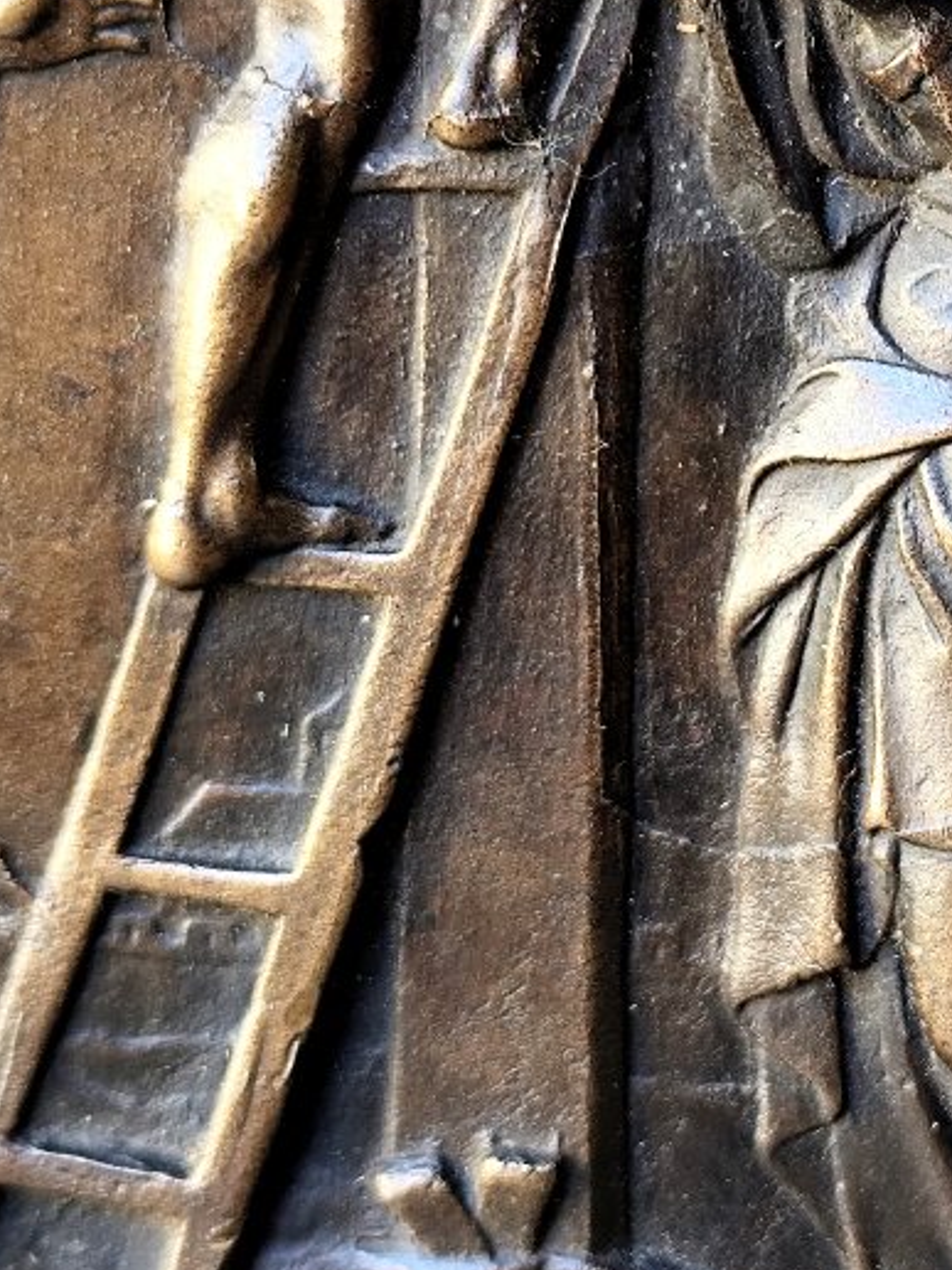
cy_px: 340
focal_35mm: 107
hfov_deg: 13.7
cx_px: 900
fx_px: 3924
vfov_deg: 18.3
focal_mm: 6.14
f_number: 1.65
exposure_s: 1/33.3
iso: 125
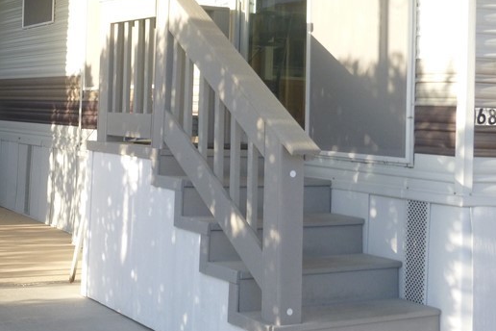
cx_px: 14
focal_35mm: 64
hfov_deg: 29.6
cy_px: 84
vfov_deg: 21.1
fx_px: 882
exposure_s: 1/125
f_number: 4.2
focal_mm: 5.5
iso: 100
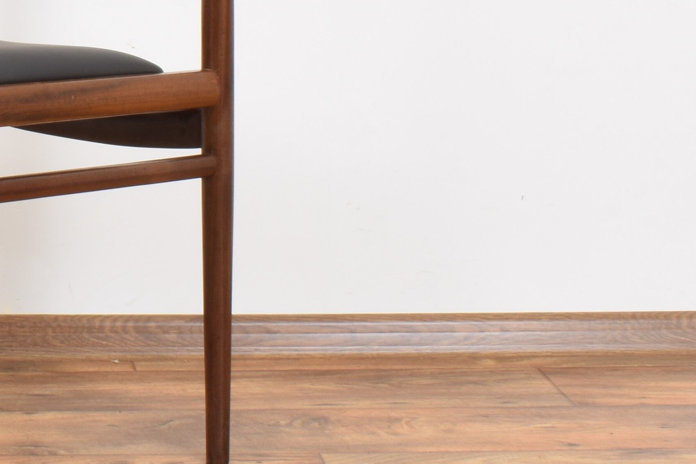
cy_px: -2
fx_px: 2262
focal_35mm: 117
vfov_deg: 11.6
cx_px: -80
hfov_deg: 16.9
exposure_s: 5
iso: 100
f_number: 25
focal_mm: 22
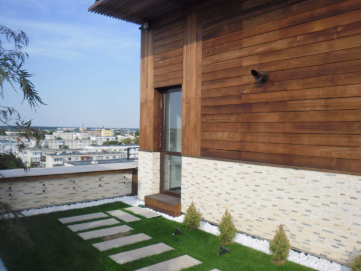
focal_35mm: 32
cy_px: 136
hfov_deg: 56.8
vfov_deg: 44.2
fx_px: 334
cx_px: 180
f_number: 3.7
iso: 80
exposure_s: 1/663
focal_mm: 5.7
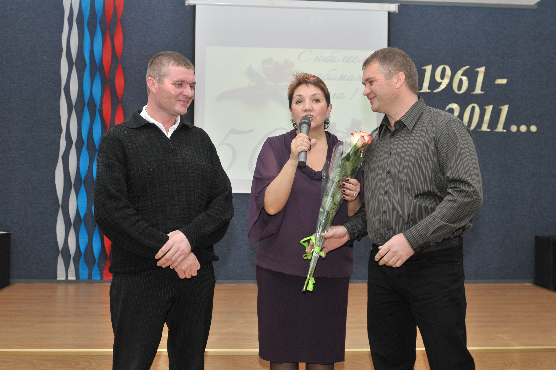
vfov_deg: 28.0
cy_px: 185
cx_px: 278
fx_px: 740
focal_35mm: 48
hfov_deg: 41.2
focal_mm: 32
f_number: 5
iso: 320
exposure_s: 1/160
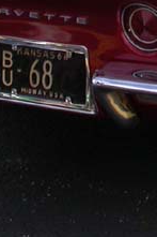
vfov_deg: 10.9
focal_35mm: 183
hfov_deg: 7.4
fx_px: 1199
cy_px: -112
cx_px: 217
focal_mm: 7.85
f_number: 6
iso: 100
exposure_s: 1/275
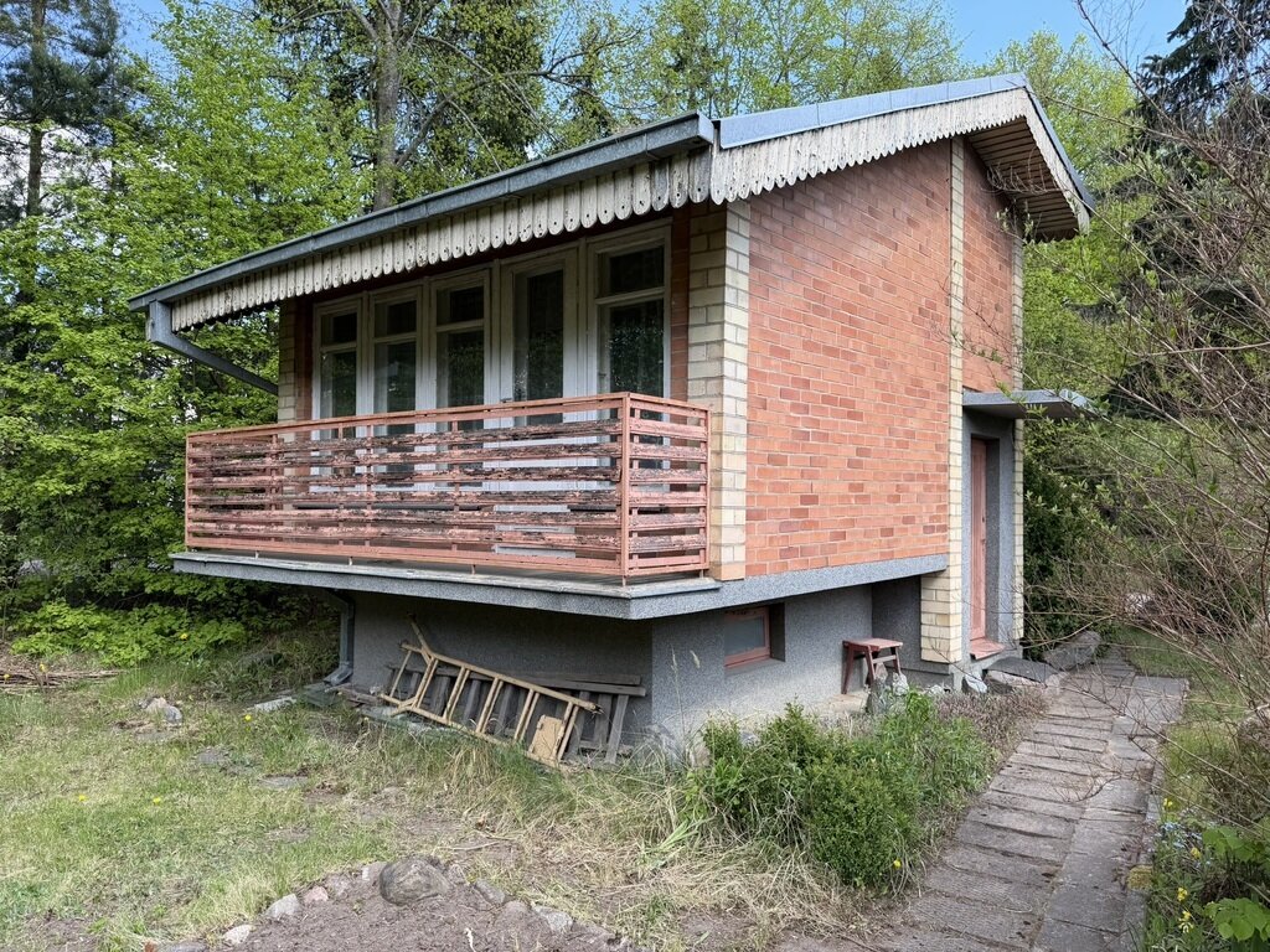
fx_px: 881
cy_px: 476
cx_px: 635
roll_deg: -0.4
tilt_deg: +1.3
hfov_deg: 71.6
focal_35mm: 24
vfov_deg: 56.8
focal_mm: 6.76
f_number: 1.78
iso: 80
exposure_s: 1/765
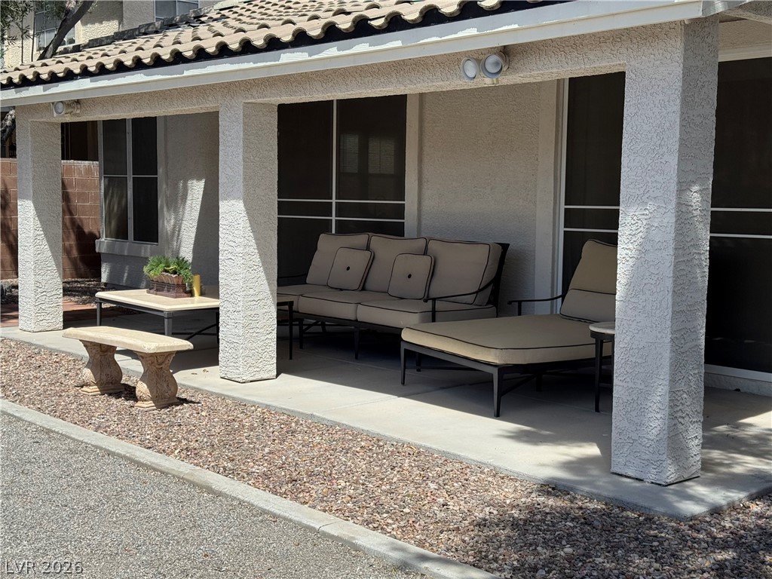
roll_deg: -1.2
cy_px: 290
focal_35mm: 48
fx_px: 1070
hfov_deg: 39.7
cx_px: 386
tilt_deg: -5.6
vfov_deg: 30.3
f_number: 1.78
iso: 64
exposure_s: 1/4310
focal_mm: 6.76
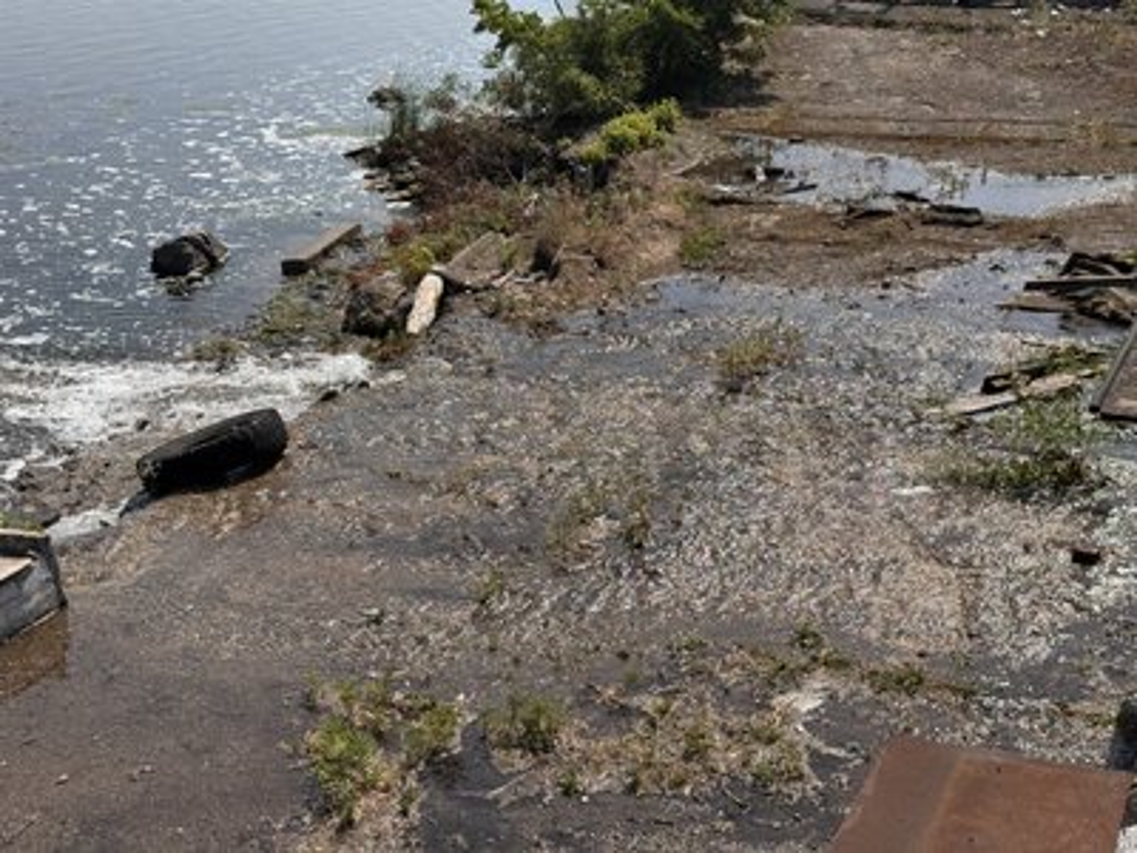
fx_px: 1577
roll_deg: +0.3
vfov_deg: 30.3
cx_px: 568
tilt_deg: -21.0
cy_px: 426
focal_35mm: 48
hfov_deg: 39.7
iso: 64
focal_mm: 6.76
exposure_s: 1/4975
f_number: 1.78
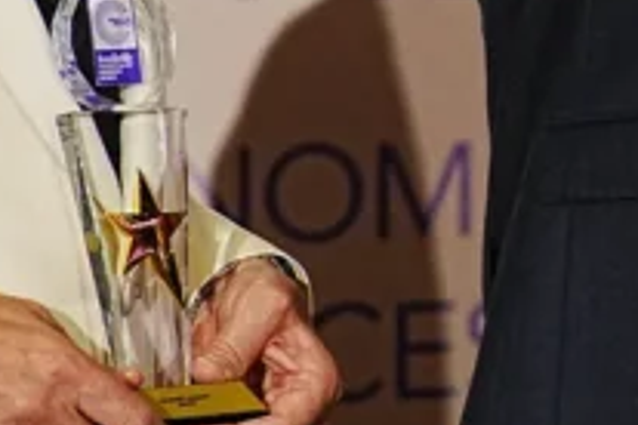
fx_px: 7460
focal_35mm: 421
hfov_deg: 4.8
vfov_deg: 3.2
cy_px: -597
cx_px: 1285
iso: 1600
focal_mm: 85
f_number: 2.8
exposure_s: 1/100
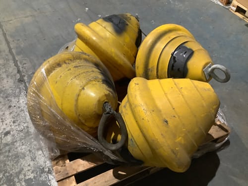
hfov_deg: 58.4
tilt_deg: -47.8
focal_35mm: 31
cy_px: 93
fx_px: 222
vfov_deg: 45.4
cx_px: 124
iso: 320
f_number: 2.4
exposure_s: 1/25
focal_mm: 3.3
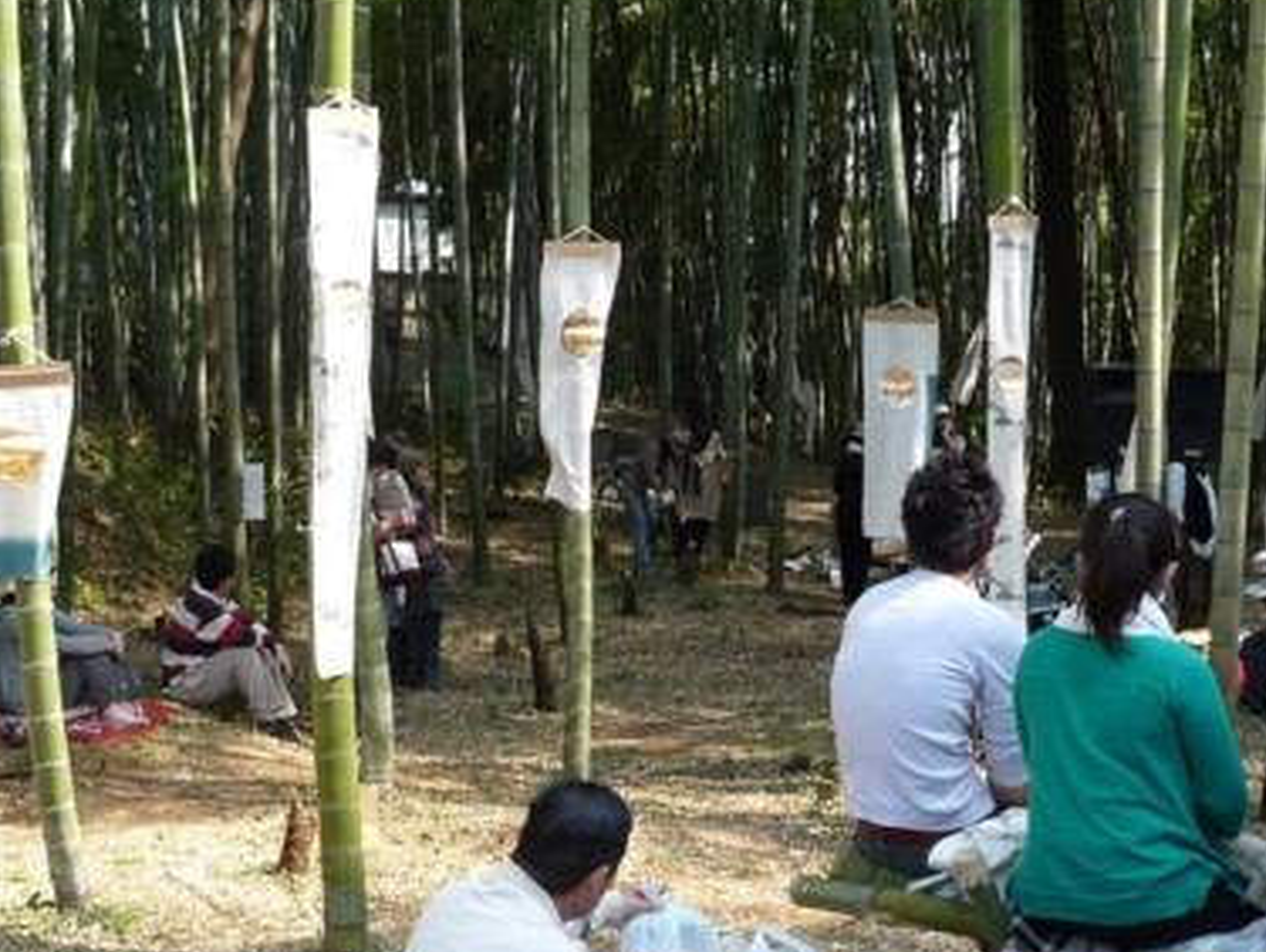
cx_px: 540
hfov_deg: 32.1
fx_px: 2196
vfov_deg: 24.5
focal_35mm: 60
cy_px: 493
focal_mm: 5
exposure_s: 1/160
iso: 100
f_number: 3.4
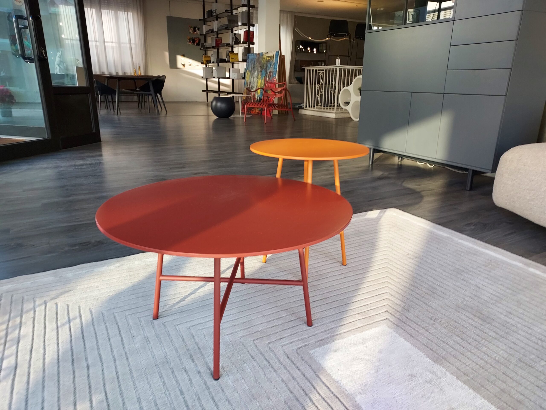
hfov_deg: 71.6
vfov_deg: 56.8
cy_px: 205
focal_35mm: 24
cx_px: 273
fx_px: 379
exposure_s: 1/50
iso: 64
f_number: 1.8
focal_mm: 4.6
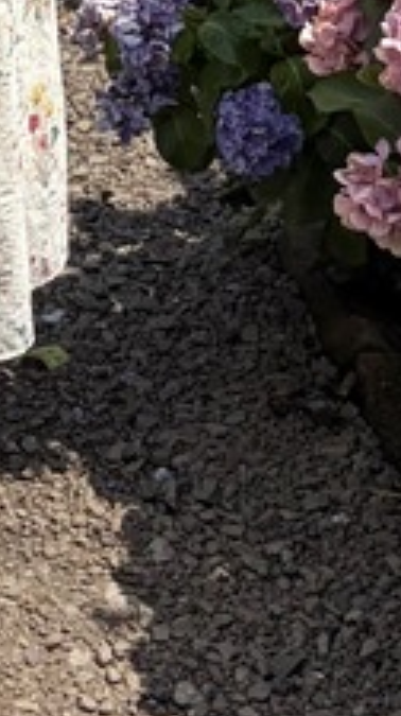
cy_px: -789
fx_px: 2390
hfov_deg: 9.3
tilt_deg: -0.1
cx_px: -213
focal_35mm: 126
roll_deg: +1.0
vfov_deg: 13.9
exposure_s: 1/3831
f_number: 1.6
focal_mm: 5.96
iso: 50
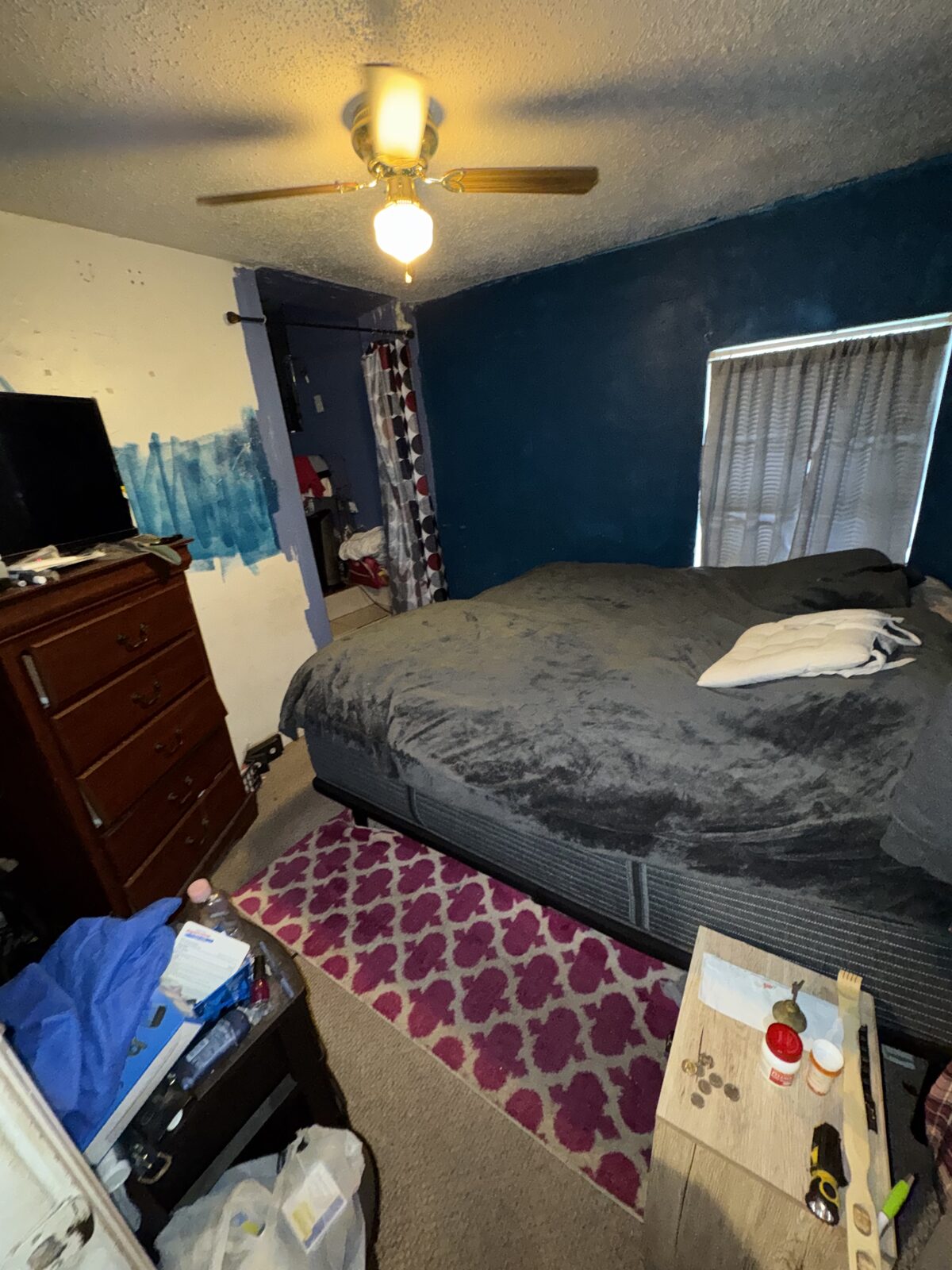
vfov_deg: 102.1
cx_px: 476
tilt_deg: -24.1
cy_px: 635
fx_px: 513
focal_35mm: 14
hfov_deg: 85.7
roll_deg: +4.6
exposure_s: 1/30
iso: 400
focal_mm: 2.22
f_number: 2.2
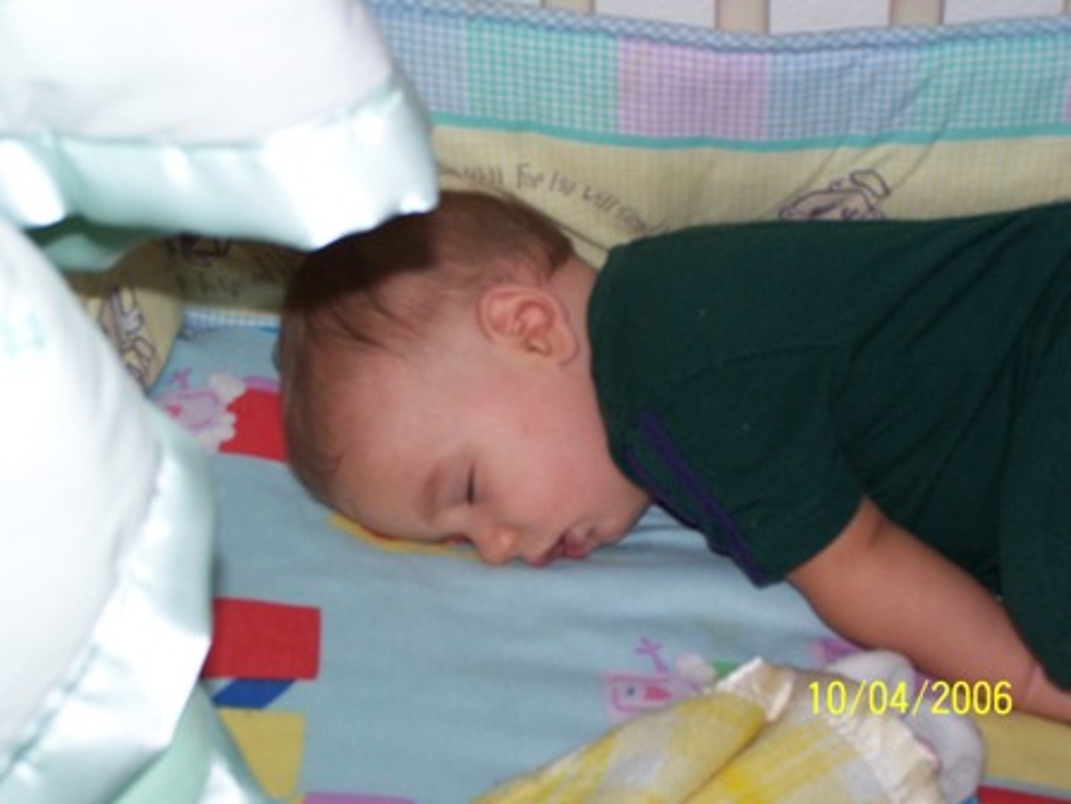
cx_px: 536
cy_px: 402
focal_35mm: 69
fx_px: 2135
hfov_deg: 28.2
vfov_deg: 21.3
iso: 140
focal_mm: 11.5
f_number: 3.2
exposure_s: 1/90
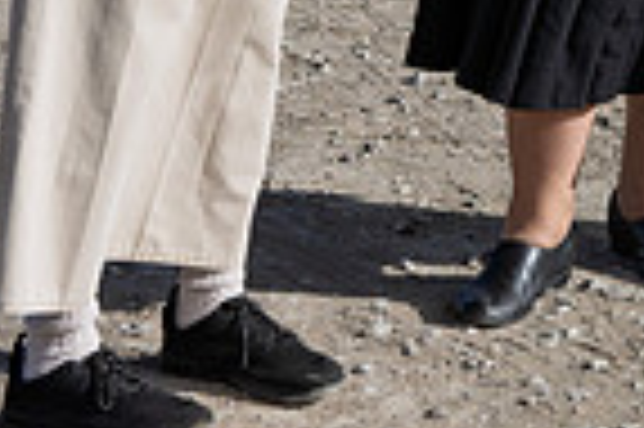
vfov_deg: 10.7
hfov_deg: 16.4
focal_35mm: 118
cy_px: -391
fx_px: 2108
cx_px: 833
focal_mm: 28
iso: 200
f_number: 16
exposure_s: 1/320
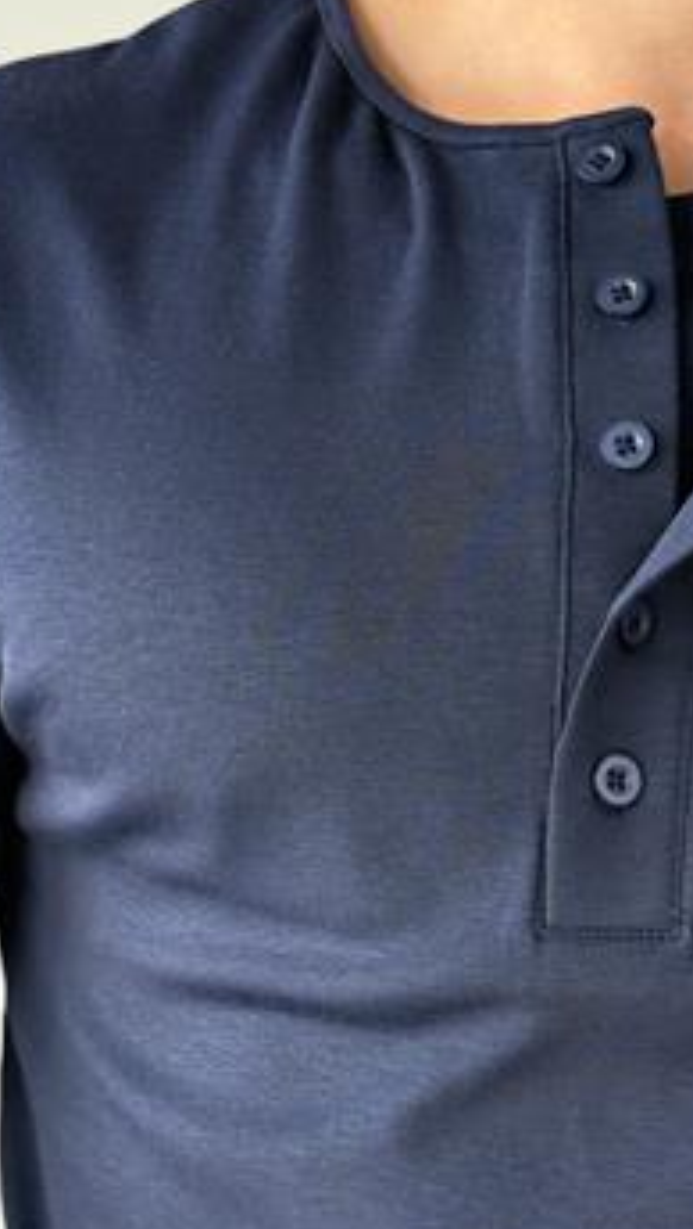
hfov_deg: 14.9
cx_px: 264
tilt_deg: +2.0
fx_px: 2641
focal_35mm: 81
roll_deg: +0.1
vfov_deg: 26.0
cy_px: 852
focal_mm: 6.76
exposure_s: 1/236
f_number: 1.78
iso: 125
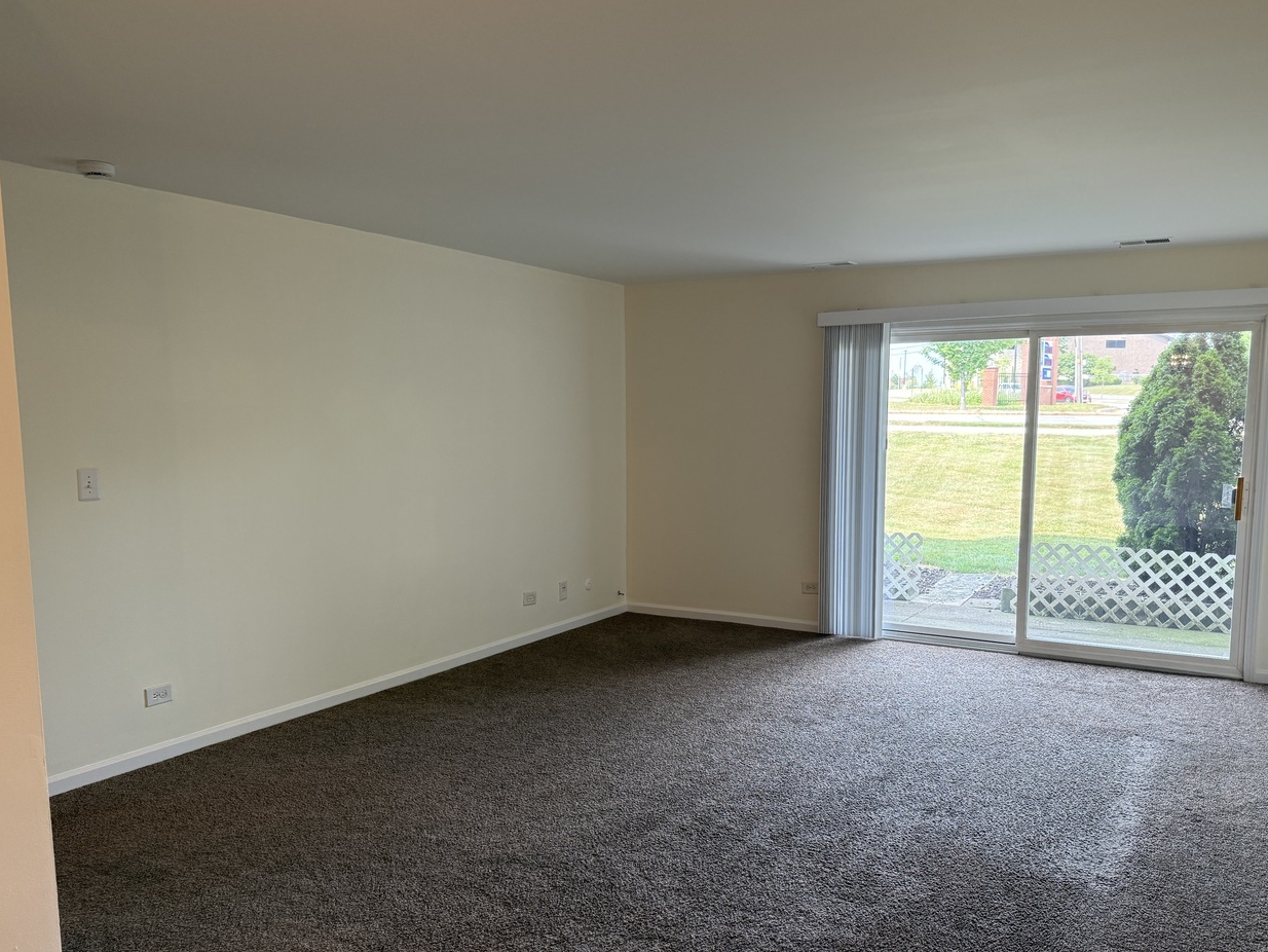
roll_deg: +0.0
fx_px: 1026
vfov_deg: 49.6
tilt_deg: -7.2
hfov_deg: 63.3
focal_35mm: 28
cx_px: 687
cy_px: 538
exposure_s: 1/138
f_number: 1.78
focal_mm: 6.76
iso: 200
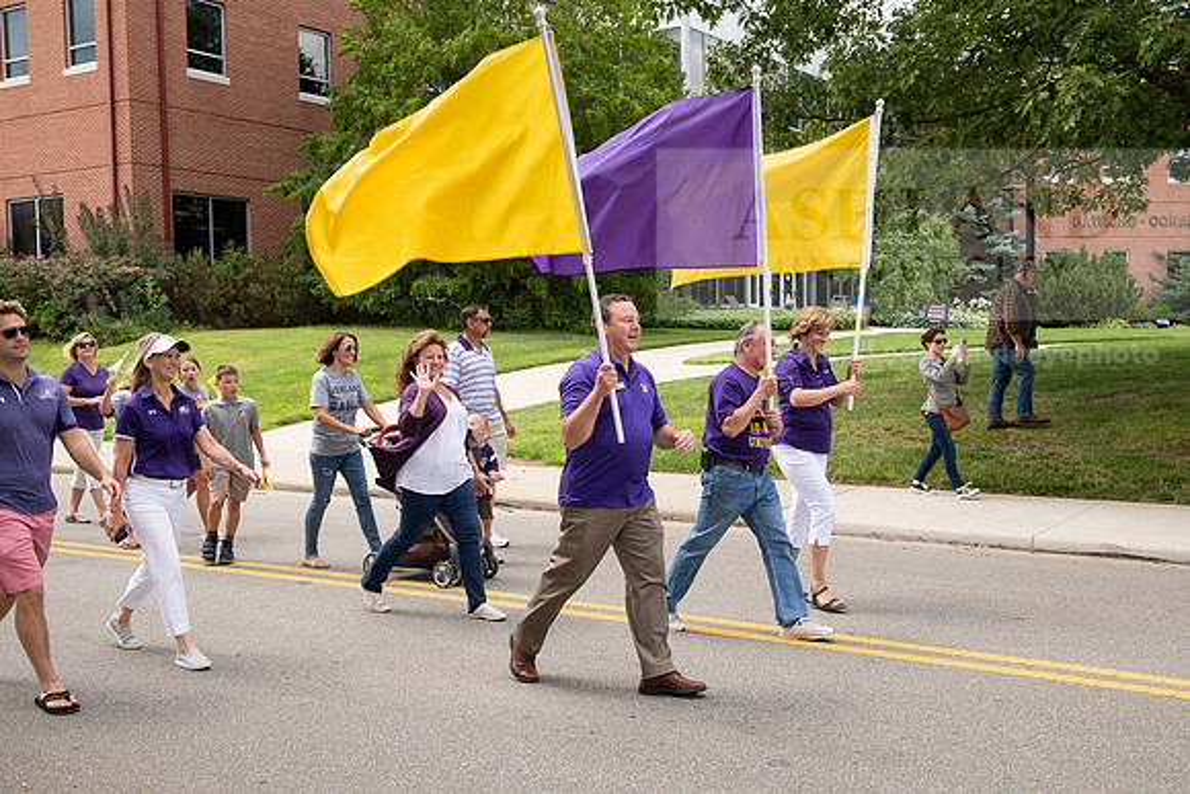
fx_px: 1256
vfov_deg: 35.1
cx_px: 595
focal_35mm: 38
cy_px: 397
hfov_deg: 50.7
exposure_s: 1/400
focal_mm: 38
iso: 320
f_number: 6.3
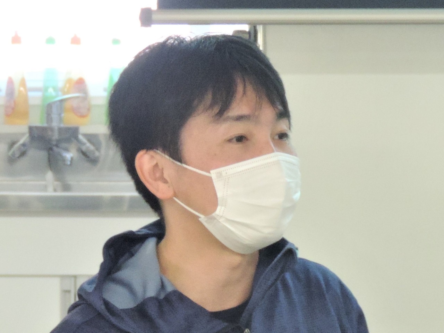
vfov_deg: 9.6
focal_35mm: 155
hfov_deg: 12.7
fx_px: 1987
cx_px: 222
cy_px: 166
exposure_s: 1/30
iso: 640
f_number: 4.4
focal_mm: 27.6
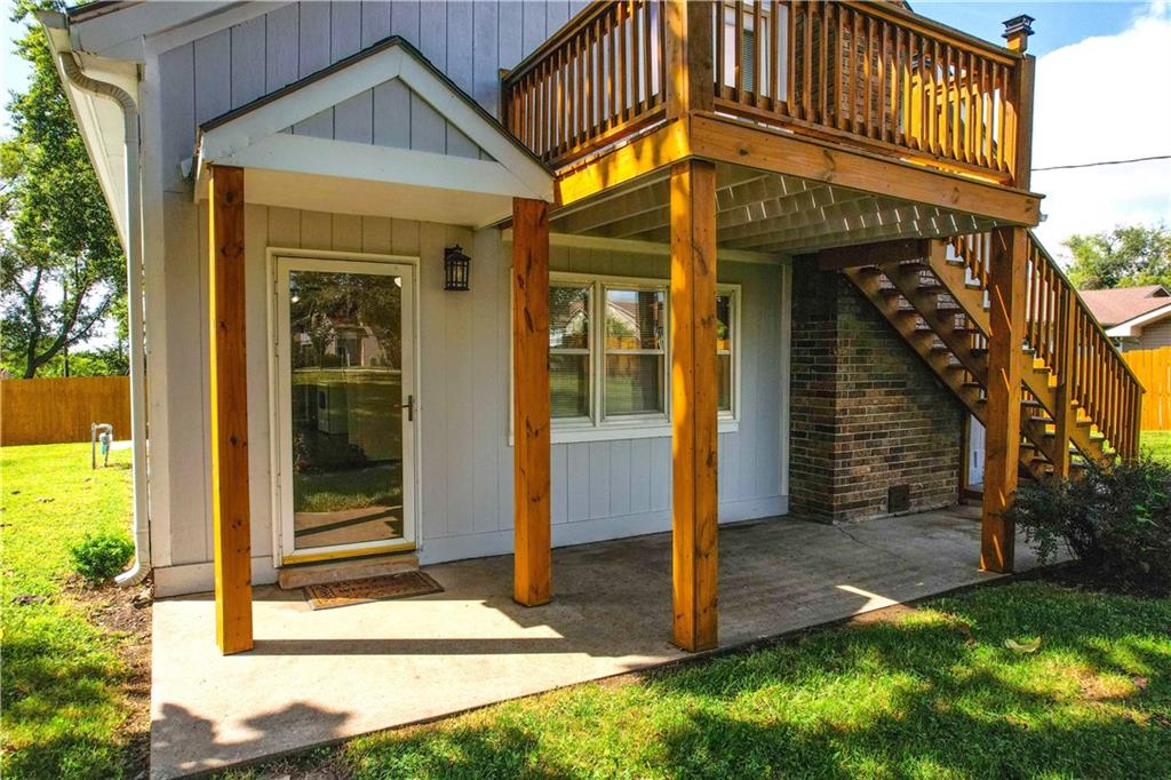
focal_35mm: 22
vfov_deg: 57.2
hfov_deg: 78.6
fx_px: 715
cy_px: 390
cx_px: 586
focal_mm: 8.38
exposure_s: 1/120
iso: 200
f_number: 2.8
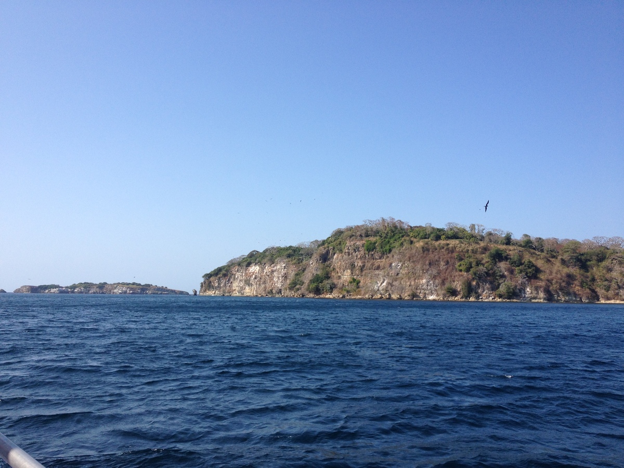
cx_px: 312
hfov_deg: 52.6
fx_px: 631
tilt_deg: +4.7
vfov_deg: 40.7
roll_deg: -2.7
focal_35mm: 35
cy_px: 234
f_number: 2.4
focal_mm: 4.28
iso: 50
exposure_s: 1/1727
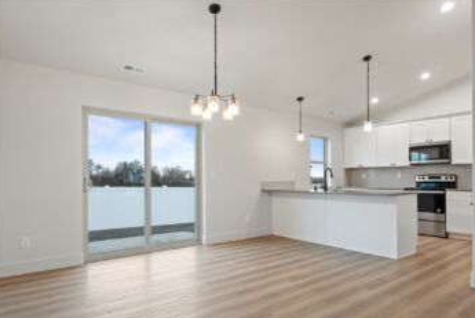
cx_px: 268
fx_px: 303
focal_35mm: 23
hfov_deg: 75.8
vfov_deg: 55.2
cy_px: 180
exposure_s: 1/8
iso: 250
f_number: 9
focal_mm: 19.8
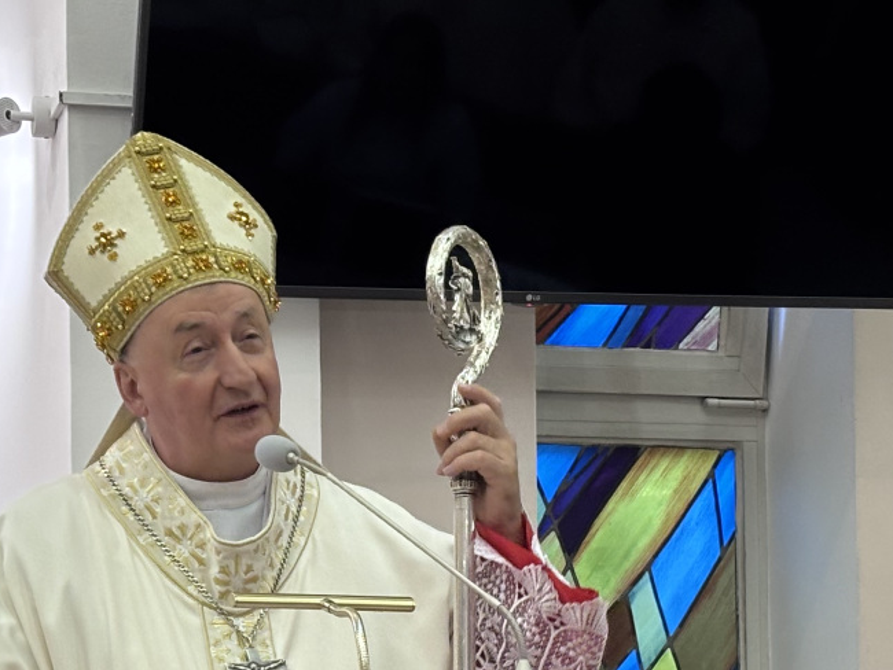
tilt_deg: +3.2
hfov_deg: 15.4
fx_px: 3303
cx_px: 386
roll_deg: +0.4
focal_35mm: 128
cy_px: 571
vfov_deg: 11.5
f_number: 1.6
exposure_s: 1/50
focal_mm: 5.96
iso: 100
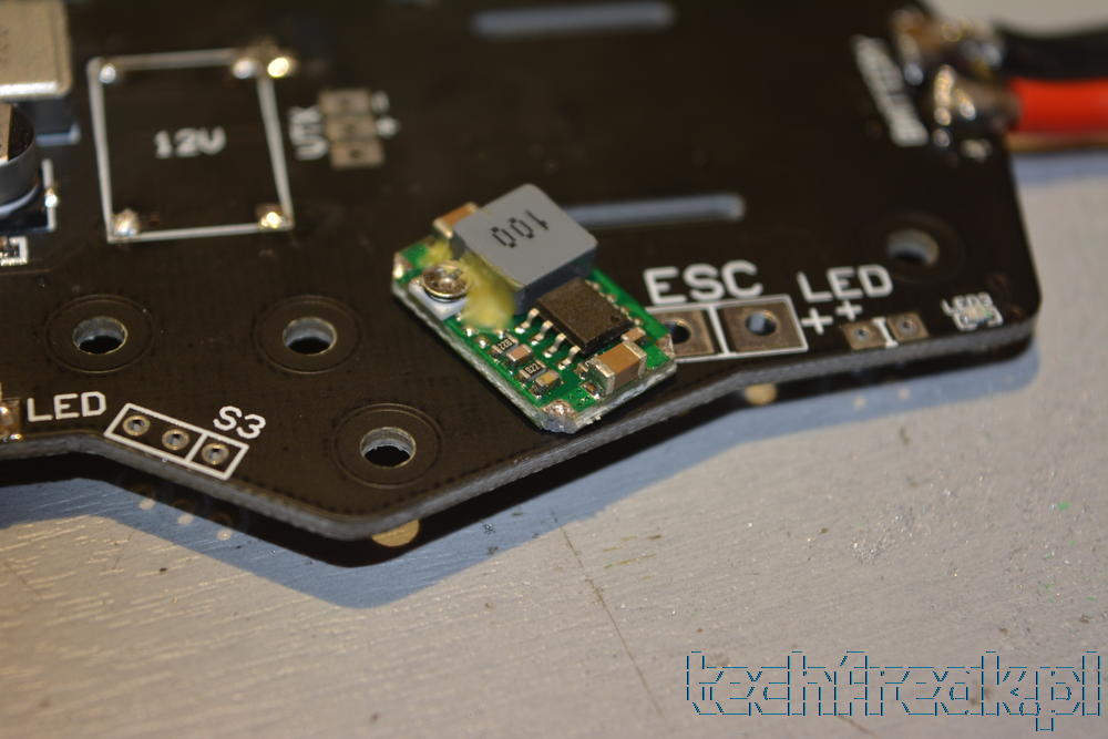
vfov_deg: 16.6
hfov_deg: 24.6
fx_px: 2539
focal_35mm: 82
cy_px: 370
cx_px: 554
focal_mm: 55
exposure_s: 1/30
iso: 180
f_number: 5.6
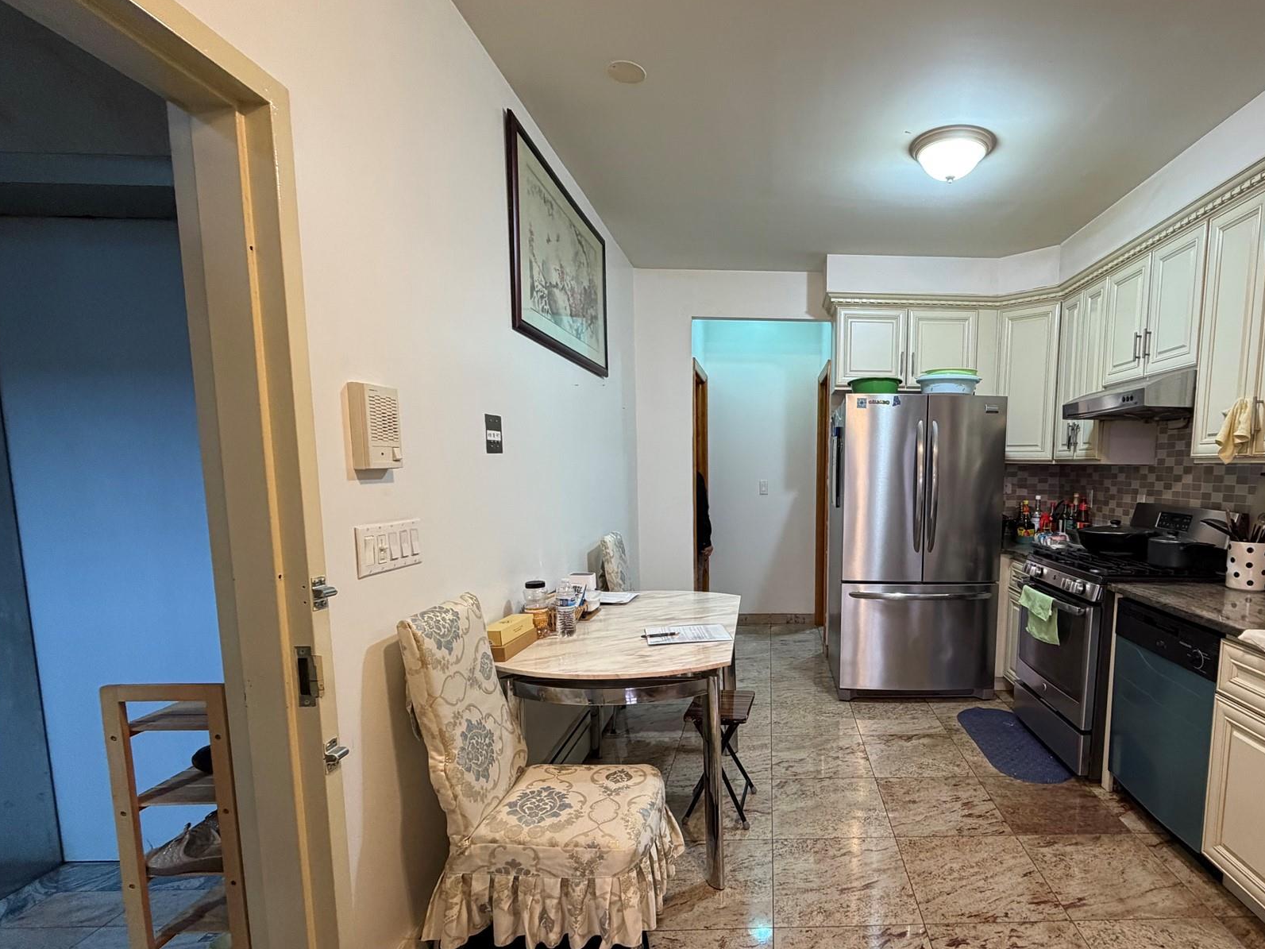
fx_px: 658
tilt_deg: -7.2
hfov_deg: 85.7
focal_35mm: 18
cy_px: 542
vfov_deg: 71.2
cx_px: 806
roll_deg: -0.4
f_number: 2.2
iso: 320
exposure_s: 1/60
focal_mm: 2.22
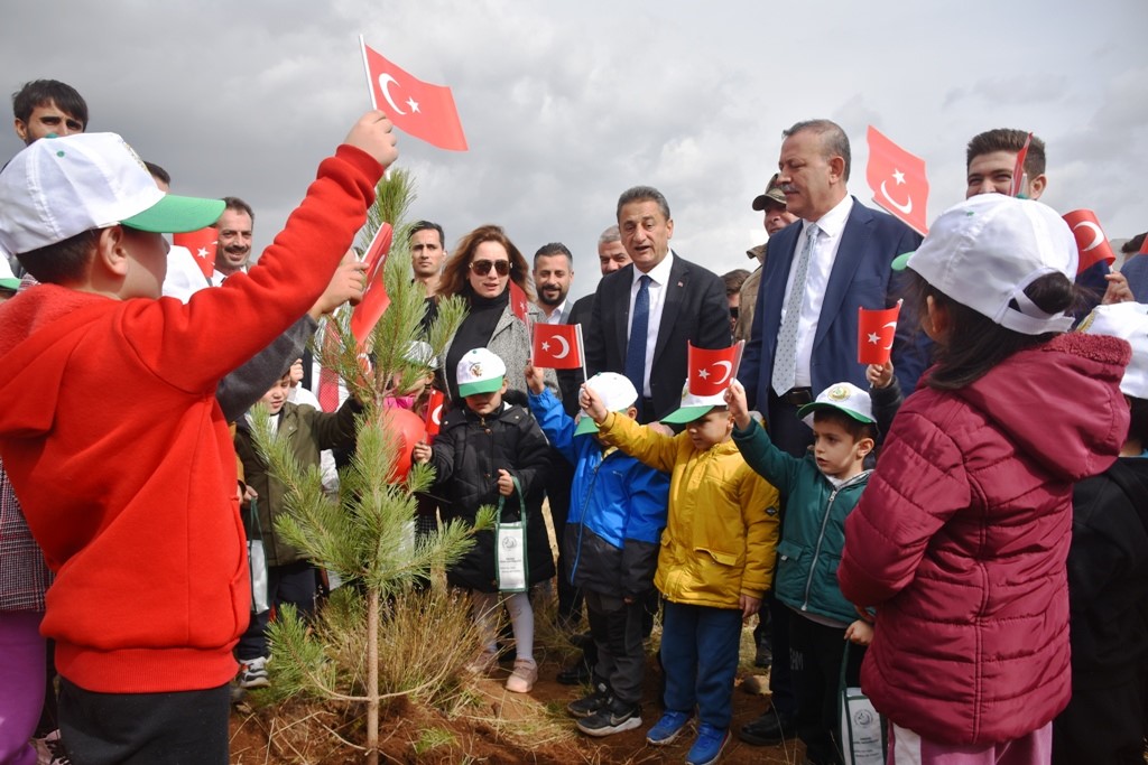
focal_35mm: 60
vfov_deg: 22.6
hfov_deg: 33.4
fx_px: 1913
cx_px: 574
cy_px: 382
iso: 110
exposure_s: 1/500
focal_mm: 40
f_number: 8
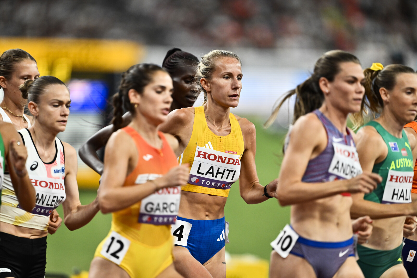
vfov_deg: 3.4
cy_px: 139
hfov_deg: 5.2
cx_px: 208
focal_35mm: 400
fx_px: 4633
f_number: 2.8
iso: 2000
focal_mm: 400
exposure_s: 1/4000
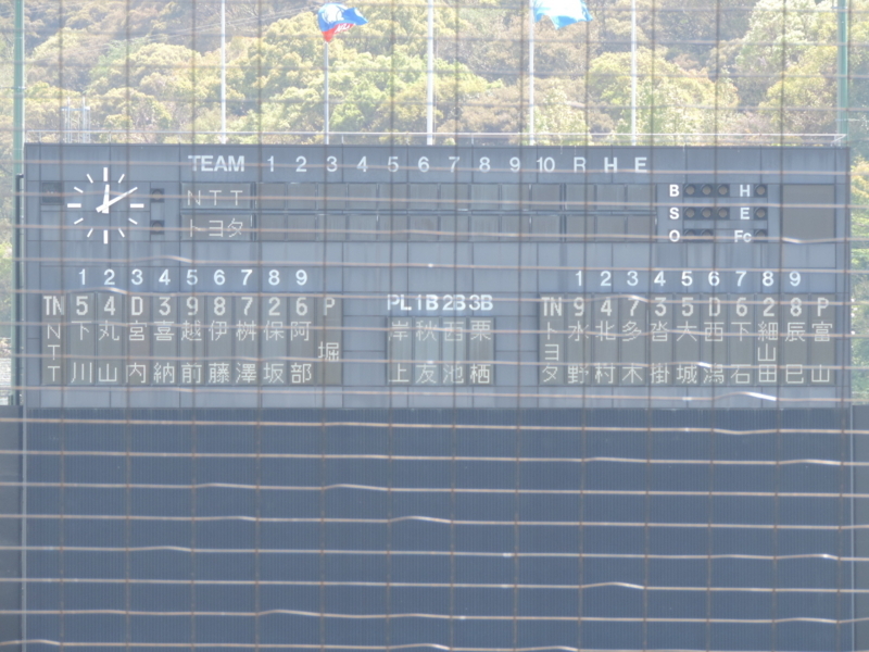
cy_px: 326
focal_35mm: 225
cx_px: 434
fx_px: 5648
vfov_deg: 6.6
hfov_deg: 8.8
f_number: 4.6
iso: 200
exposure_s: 1/200
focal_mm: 40.1
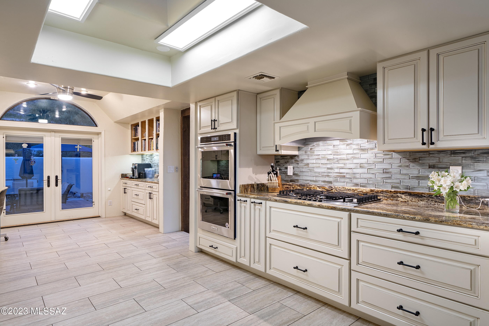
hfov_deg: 86.9
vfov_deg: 64.5
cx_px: 244
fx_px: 258
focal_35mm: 19
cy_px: 163
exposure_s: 1
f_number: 8
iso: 200
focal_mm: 19
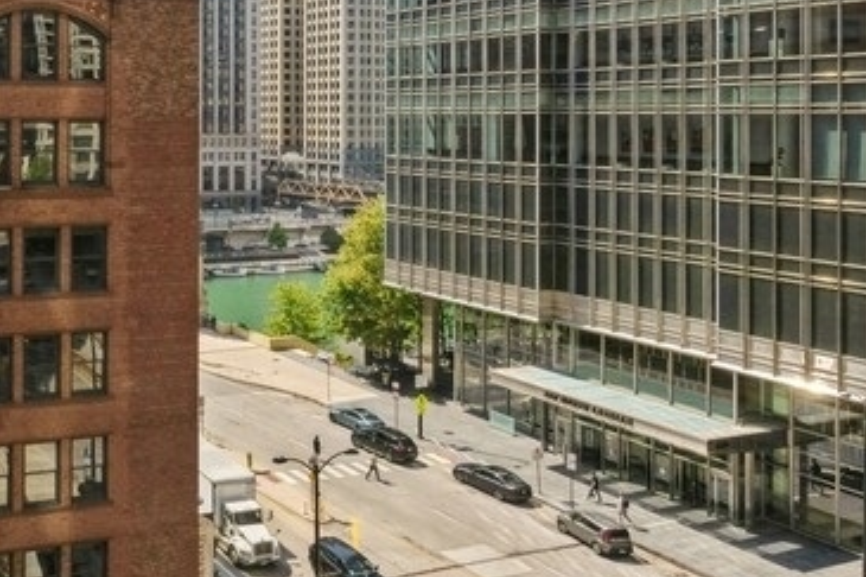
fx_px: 890
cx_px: -23
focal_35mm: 37
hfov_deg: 43.5
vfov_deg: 34.7
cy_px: 112
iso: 250
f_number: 11
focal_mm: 15
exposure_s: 1/800
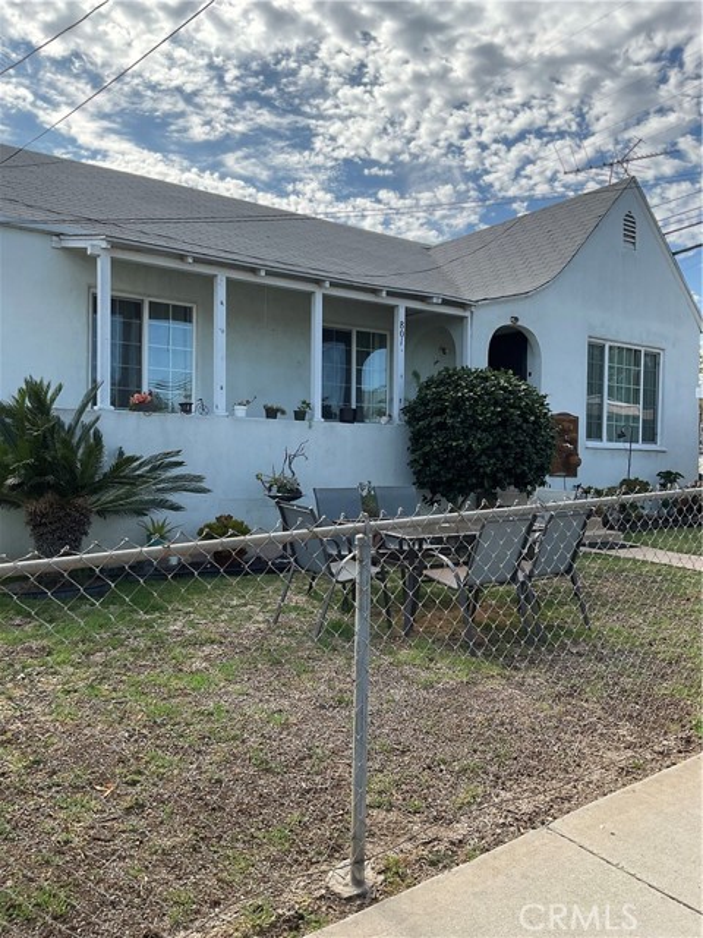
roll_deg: -0.4
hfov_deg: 48.2
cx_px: 352
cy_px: 469
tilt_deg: -0.9
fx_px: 785
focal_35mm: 29
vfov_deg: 61.7
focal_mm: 3
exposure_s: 1/1221
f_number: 1.8
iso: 16
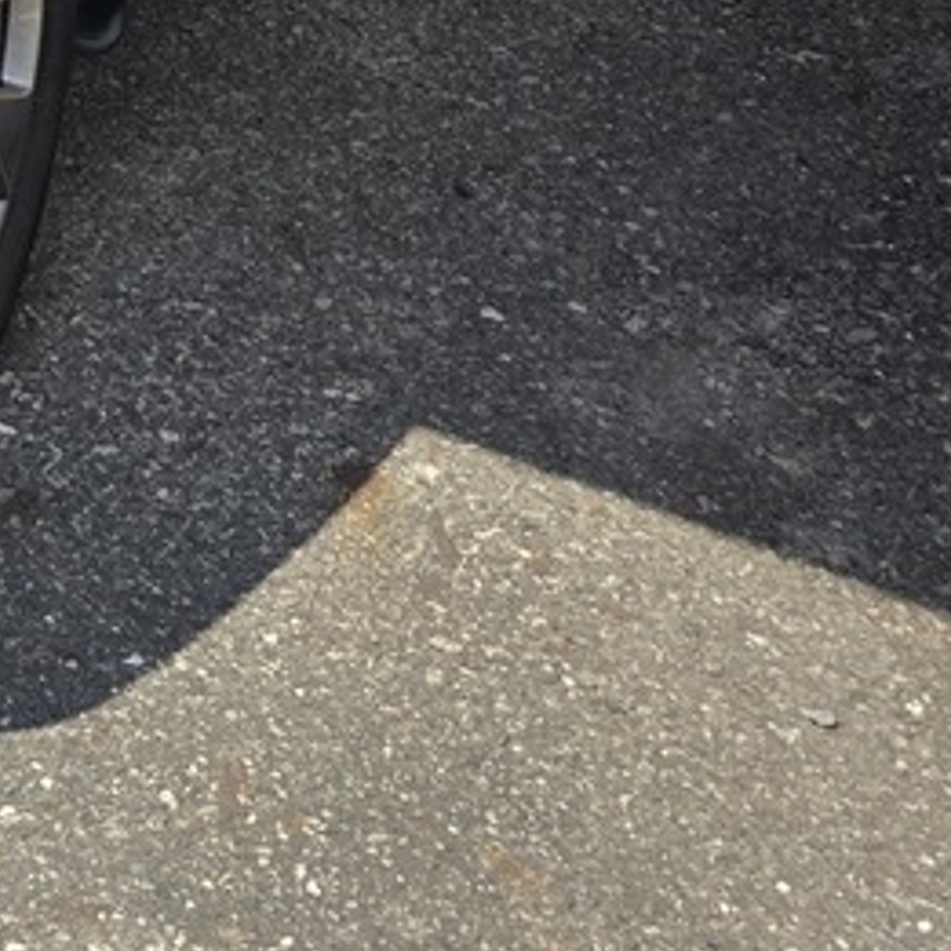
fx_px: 2611
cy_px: -506
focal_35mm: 84
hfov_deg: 17.0
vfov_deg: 18.2
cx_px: -754
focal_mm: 6.3
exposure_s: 1/3559
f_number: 1.7
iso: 80
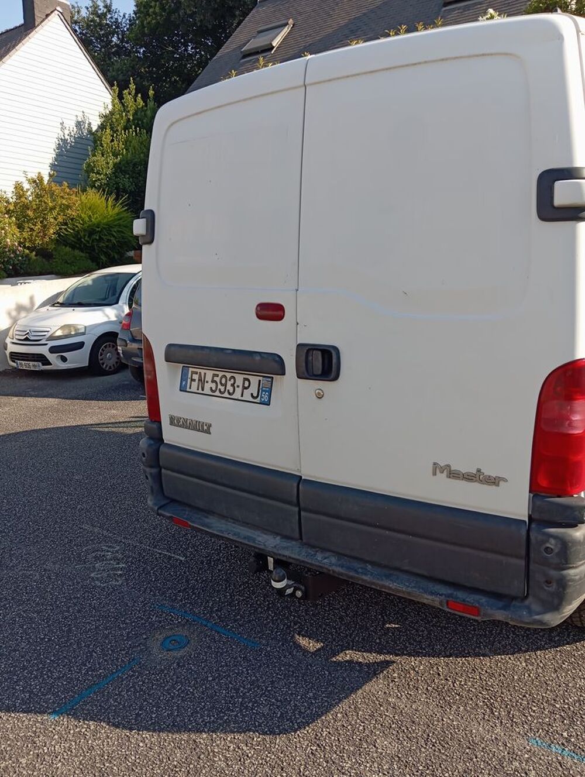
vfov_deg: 63.4
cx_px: 292
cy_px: 388
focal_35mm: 28
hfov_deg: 49.9
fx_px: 629
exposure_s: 1/385
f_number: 1.8
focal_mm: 4.22
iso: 54
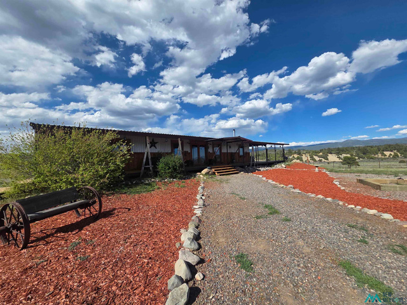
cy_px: 152
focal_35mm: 13
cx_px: 204
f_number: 2.2
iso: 50
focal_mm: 2.2
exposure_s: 1/2775
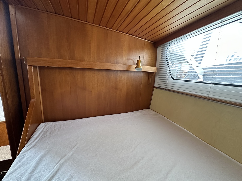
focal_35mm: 14
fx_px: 98
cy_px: 90
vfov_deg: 85.7
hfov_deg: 102.1
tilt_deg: -9.0
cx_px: 121
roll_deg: -1.9
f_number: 2.2
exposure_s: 1/96
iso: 320
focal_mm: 2.22
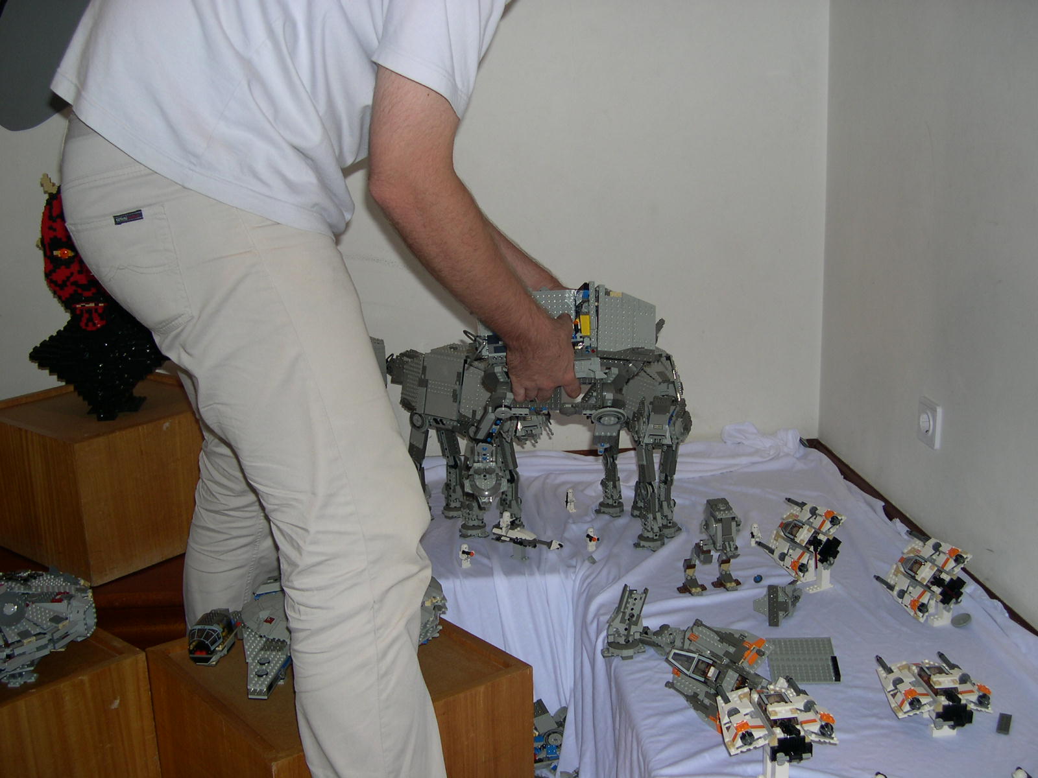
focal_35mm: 38
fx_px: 1139
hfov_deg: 49.0
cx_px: 519
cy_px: 389
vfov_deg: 37.7
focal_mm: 8
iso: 100
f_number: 2.8
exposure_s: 1/60
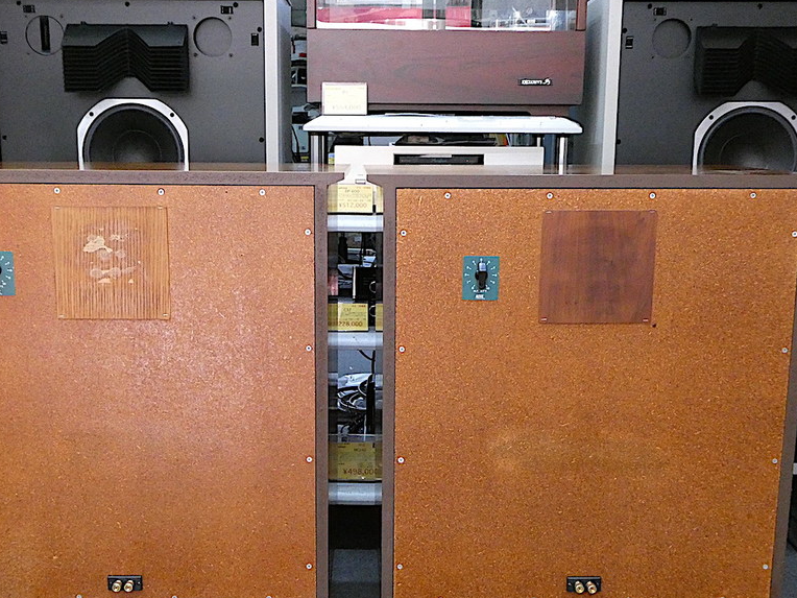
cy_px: 370
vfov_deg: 32.7
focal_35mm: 44
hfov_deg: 42.9
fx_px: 1013
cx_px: 345
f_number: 3.7
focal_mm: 6.3
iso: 1000
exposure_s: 1/80
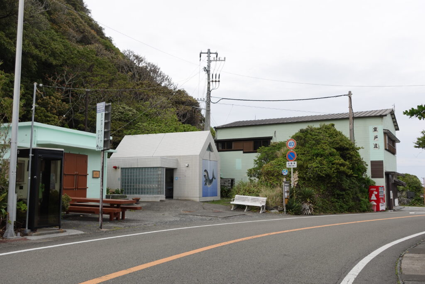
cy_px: 142
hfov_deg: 54.4
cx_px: 212
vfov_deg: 37.9
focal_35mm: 35
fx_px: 413
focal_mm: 12.81
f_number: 4
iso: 125
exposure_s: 1/500
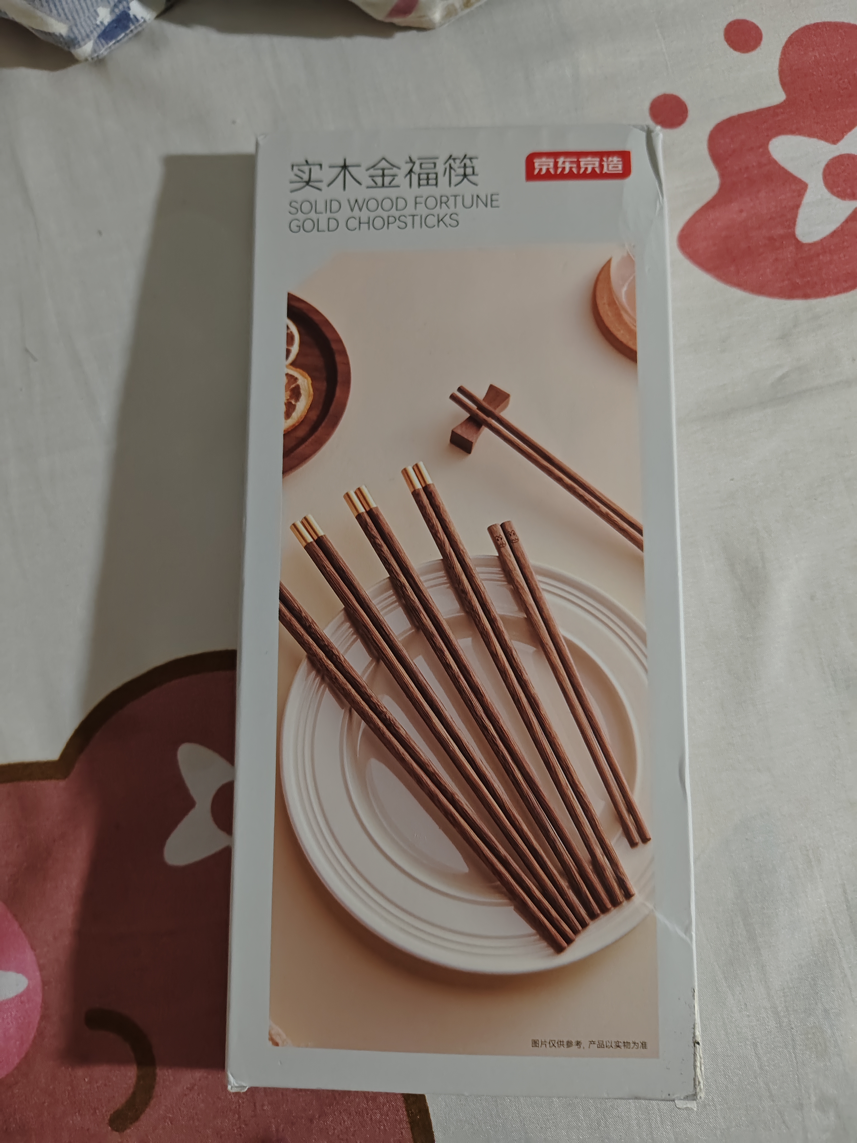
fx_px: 759
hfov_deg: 58.9
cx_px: 428
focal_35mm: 23
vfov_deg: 73.9
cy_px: 572
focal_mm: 5.56
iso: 2268
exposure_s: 1/33.3
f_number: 1.88
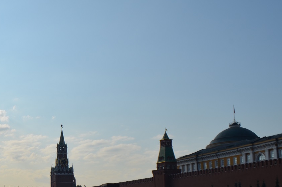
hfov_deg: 36.3
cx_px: 22
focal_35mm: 51
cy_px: 147
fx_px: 399
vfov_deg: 25.9
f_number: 10
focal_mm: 18
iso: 100
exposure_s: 1/400
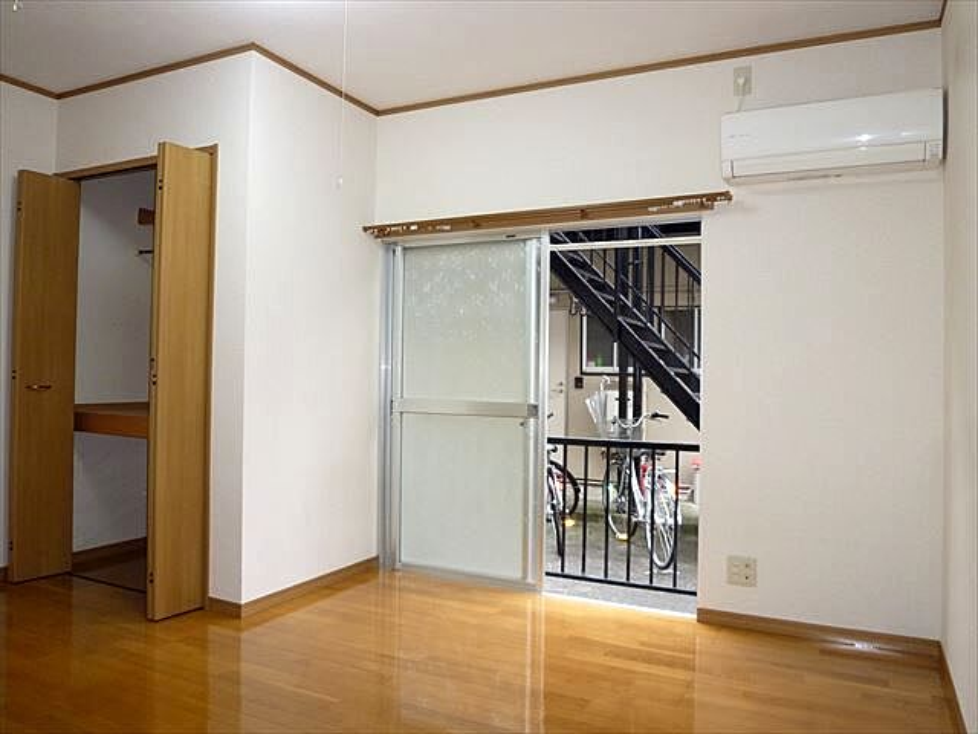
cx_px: 489
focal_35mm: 25
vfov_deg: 54.9
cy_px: 367
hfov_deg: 69.4
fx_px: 706
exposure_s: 1/30
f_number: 2.8
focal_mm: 4.5
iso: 200
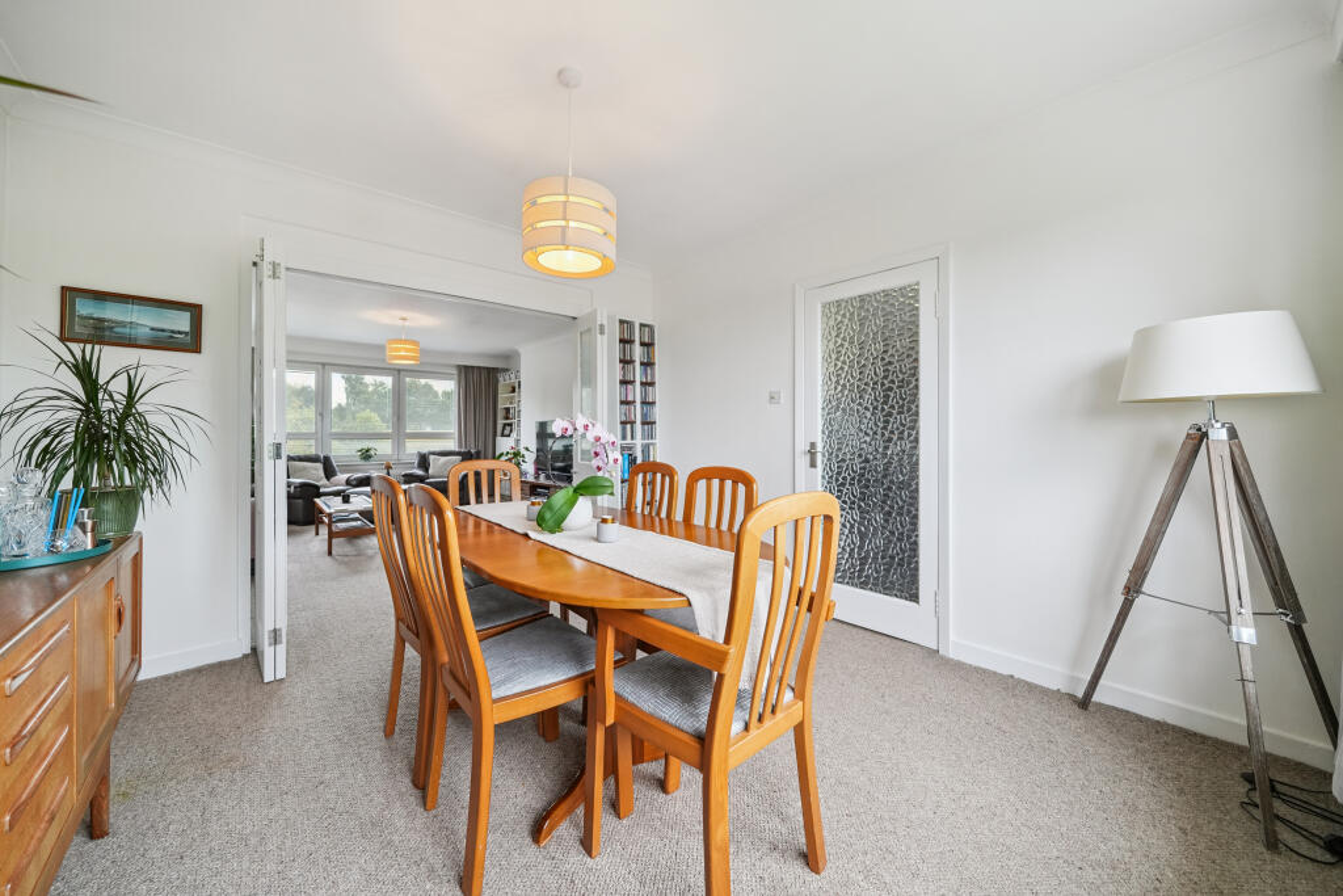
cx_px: 672
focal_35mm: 12
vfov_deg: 90.0
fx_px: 448
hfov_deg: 112.6
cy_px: 448
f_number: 6.3
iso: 640
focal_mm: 12
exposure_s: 1/80
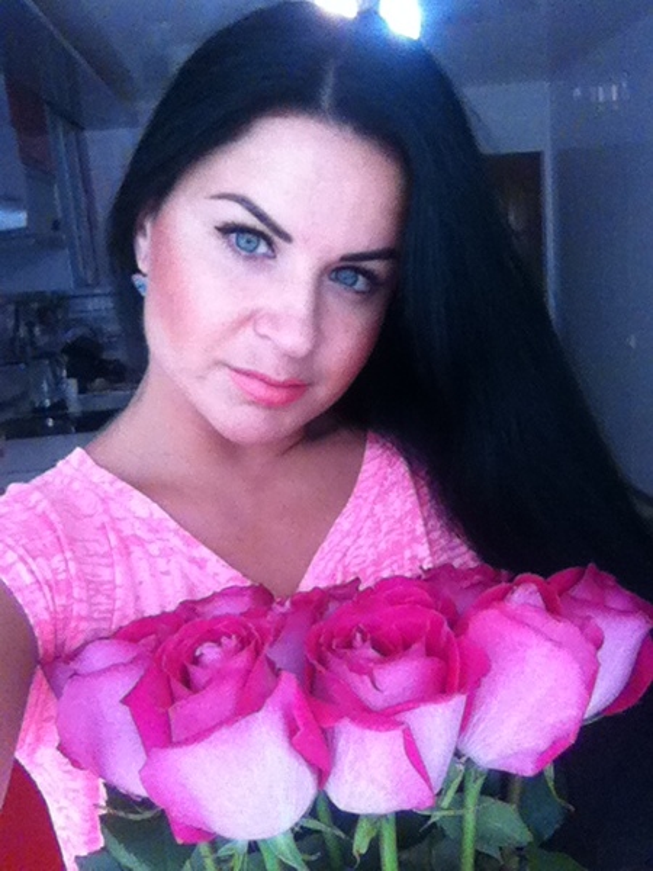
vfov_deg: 52.6
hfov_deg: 40.7
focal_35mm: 35
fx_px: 880
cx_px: 326
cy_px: 436
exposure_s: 1/120
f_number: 2.4
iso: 250
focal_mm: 3.85
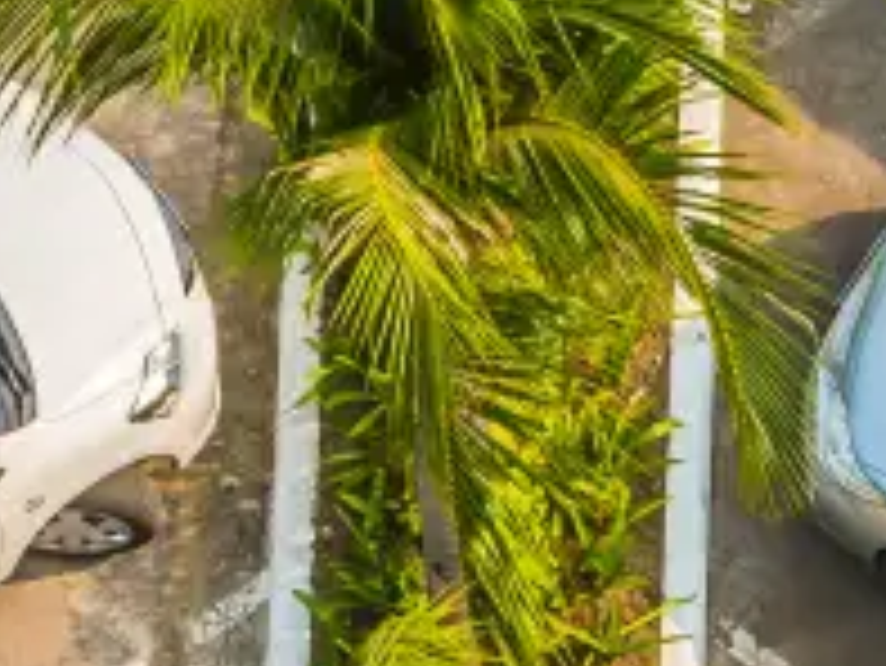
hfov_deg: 2.8
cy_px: -632
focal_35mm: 702
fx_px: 17979
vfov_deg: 2.1
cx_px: 153
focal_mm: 120
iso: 200
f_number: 13
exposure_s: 1/400
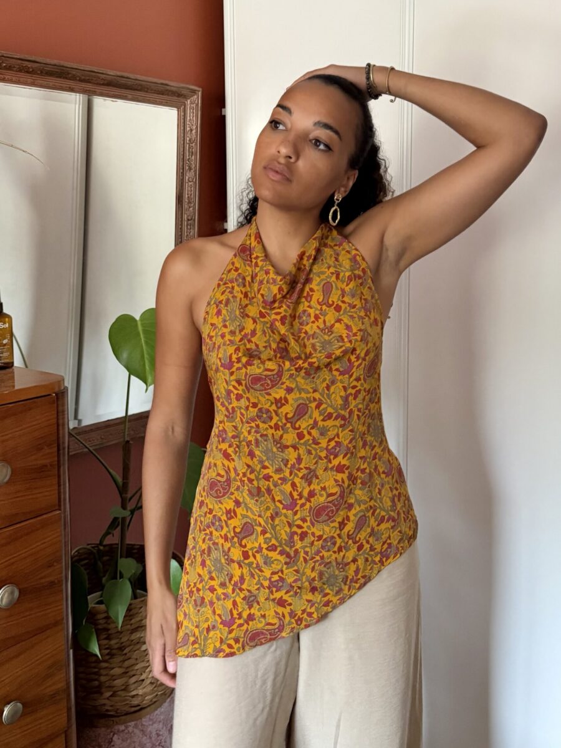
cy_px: 374
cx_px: 280
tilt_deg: -6.5
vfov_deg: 71.6
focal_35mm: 24
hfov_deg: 56.8
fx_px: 519
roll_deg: +0.3
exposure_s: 1/60
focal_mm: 6.76
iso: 640
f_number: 1.78
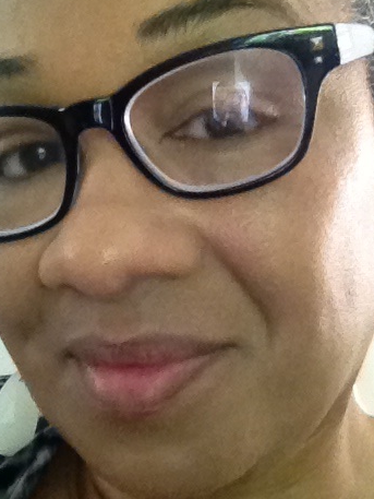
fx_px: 706
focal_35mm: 49
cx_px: 181
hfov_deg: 29.7
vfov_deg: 38.8
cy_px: 219
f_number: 2.4
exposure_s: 1/30
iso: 640
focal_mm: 1.85
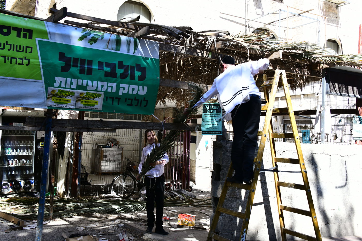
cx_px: 181
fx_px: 382
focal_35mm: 38
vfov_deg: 35.0
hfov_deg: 50.7
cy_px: 120
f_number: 9
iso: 1000
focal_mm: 38
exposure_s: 1/640
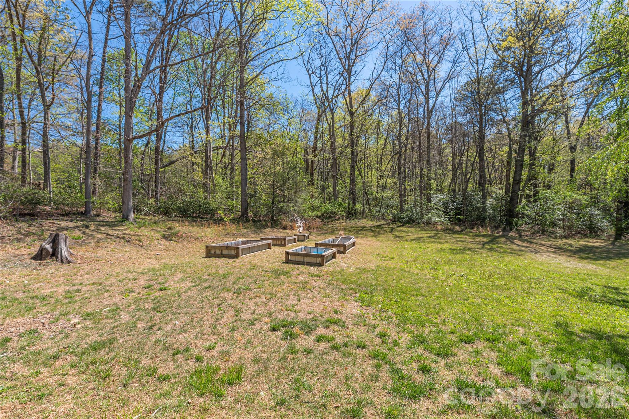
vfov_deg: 67.4
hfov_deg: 90.0
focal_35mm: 18
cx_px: 314
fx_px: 315
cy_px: 210
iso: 320
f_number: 8
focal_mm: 18
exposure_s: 1/1600
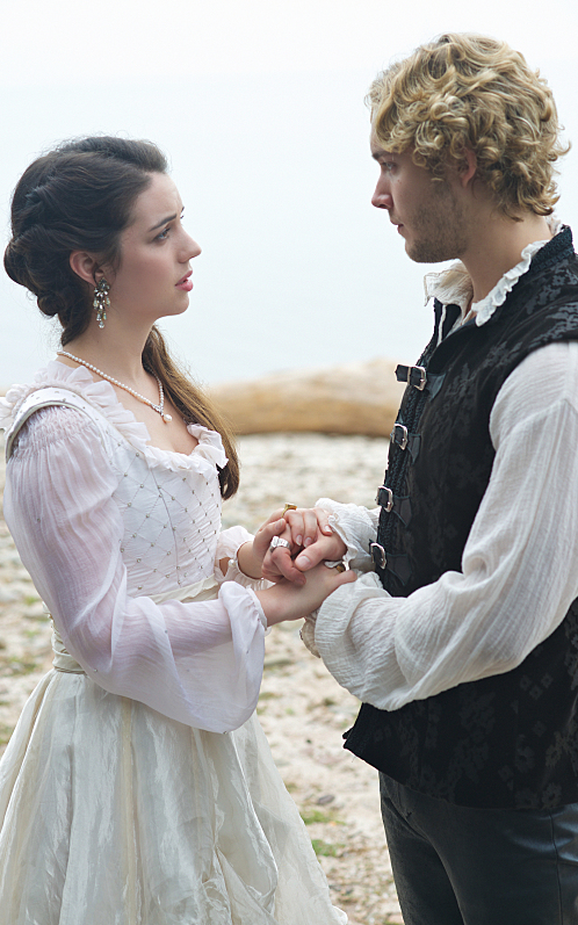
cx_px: 277
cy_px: 463
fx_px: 2193
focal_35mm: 87
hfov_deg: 15.0
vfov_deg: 23.8
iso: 200
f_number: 4
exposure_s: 1/320
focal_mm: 85
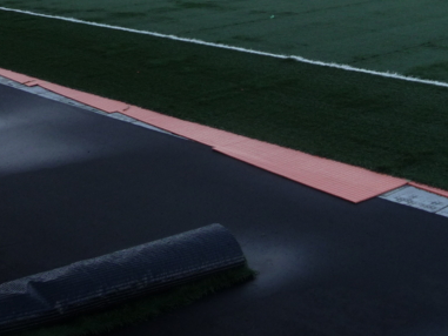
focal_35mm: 63
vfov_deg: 22.3
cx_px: 385
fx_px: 816
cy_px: -6
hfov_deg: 29.7
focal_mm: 5
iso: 100
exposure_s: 1/400
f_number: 3.4
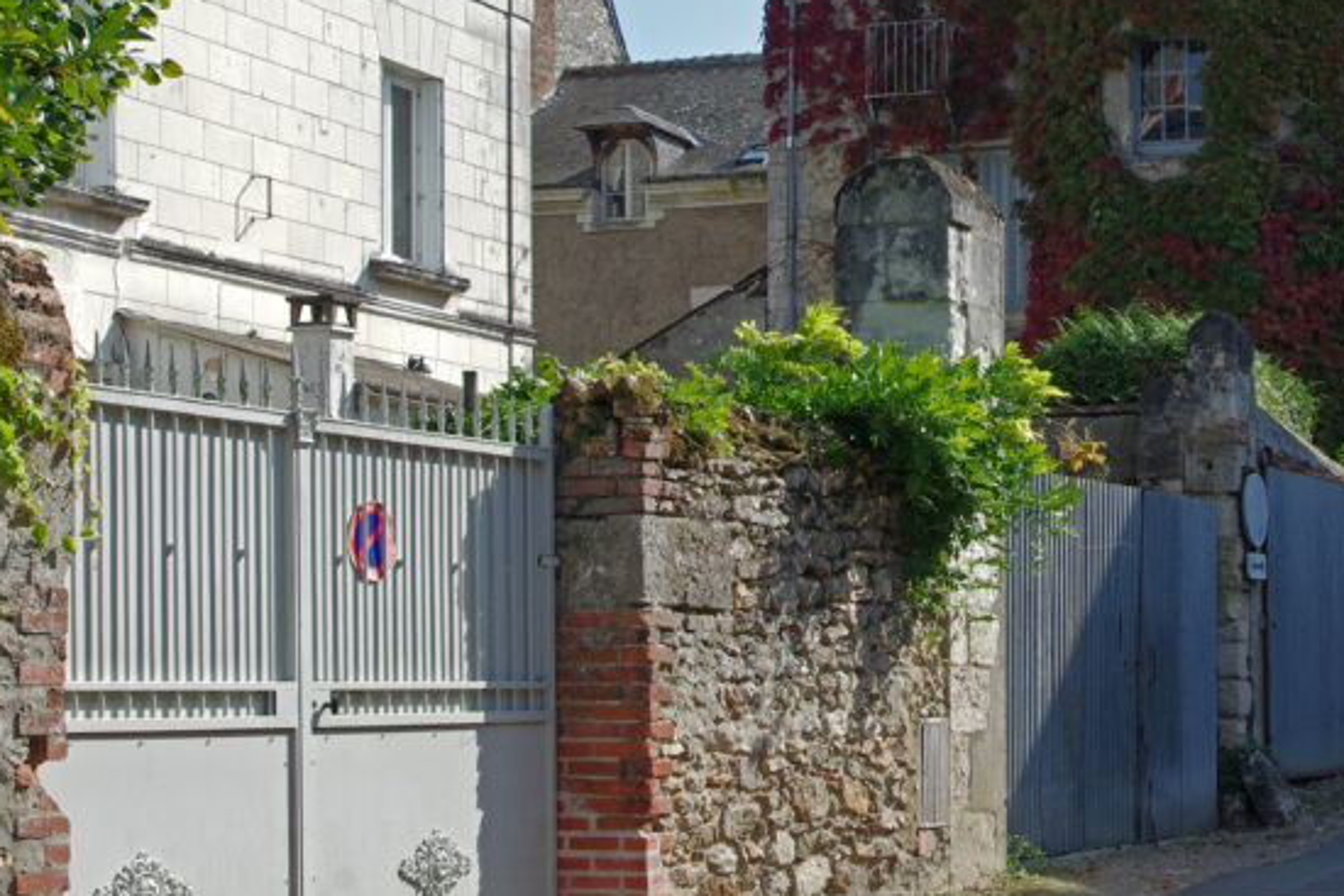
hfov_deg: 25.3
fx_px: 2926
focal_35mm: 78
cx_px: 1124
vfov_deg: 17.2
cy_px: 132
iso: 200
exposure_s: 1/125
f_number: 11
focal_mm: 28.13
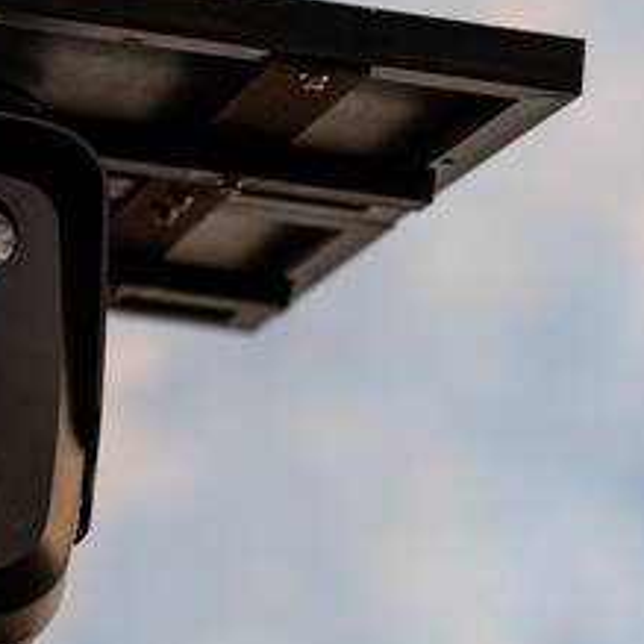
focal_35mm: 190
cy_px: 222
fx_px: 3999
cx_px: 0
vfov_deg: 9.2
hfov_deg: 9.1
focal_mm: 70
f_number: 2.8
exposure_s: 1/250
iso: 100
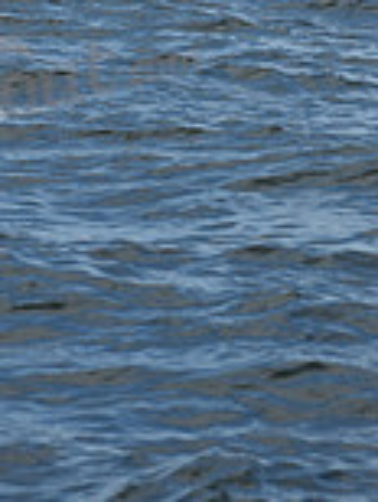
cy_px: -440
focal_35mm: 369
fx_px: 5358
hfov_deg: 4.0
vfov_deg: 5.3
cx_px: 370
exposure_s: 1/1000
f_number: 11
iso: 320
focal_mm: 102
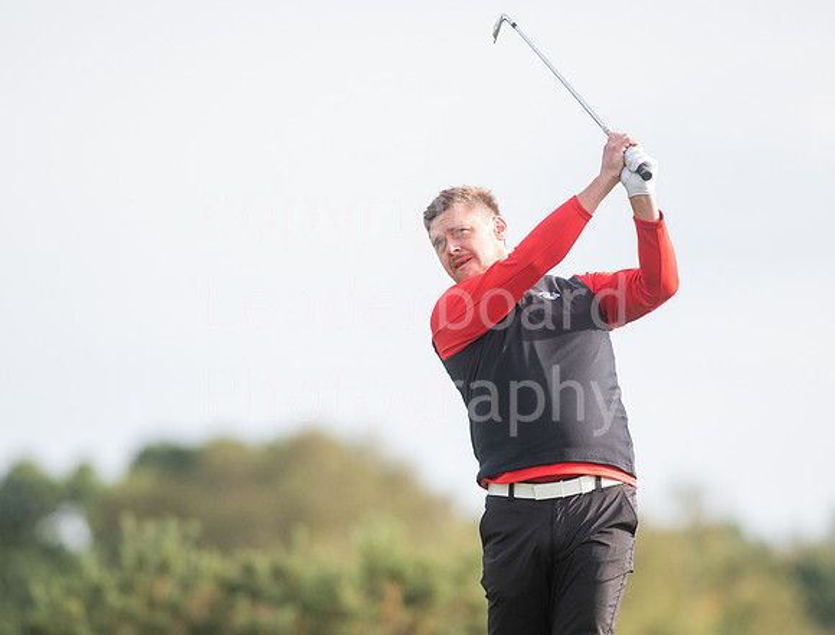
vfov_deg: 3.4
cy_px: 422
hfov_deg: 4.5
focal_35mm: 443
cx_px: 404
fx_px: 10745
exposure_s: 1/2000
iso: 640
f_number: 4
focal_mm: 300
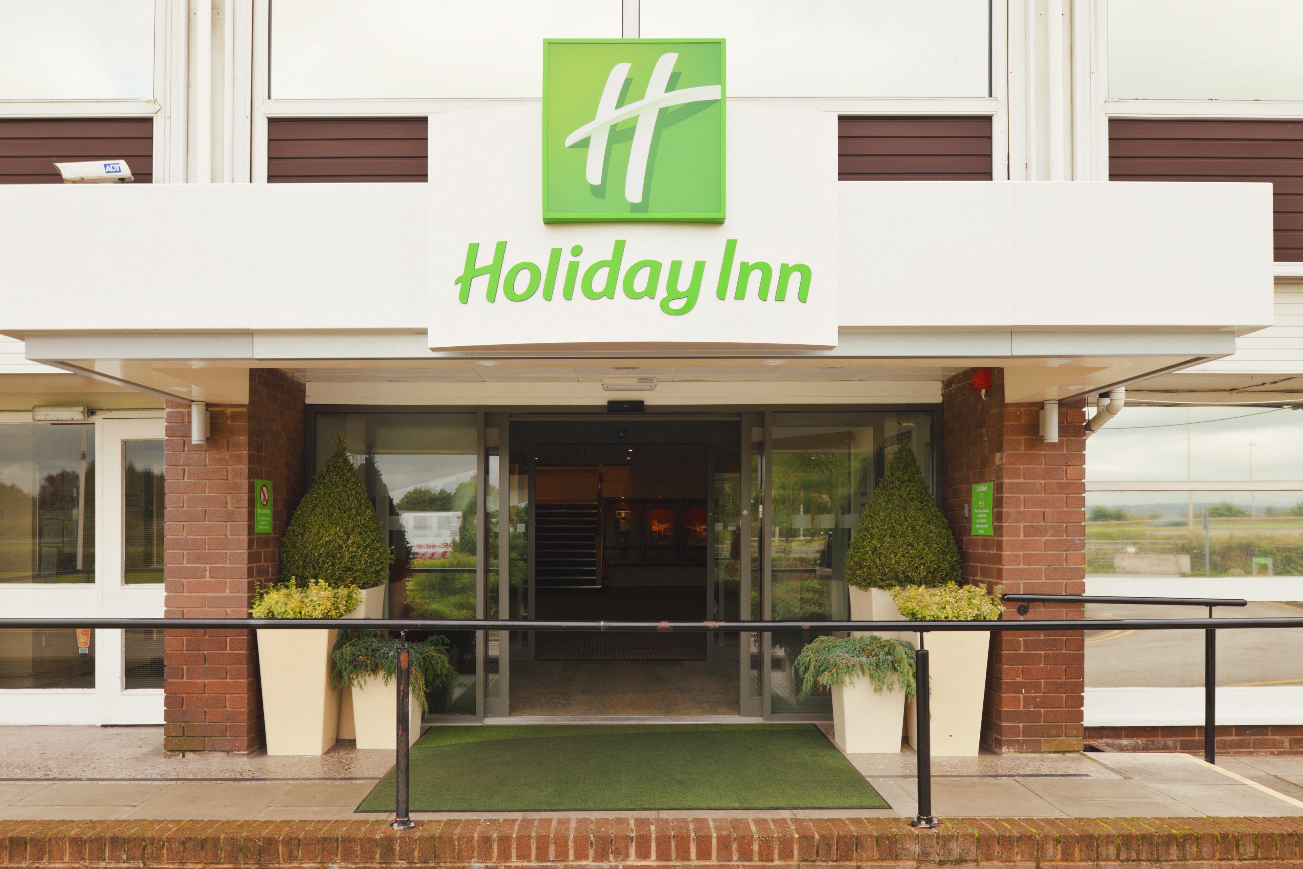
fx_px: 905
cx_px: 630
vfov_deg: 51.3
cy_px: 446
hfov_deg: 71.5
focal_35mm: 25
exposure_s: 1/13
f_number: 11
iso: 100
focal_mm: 24
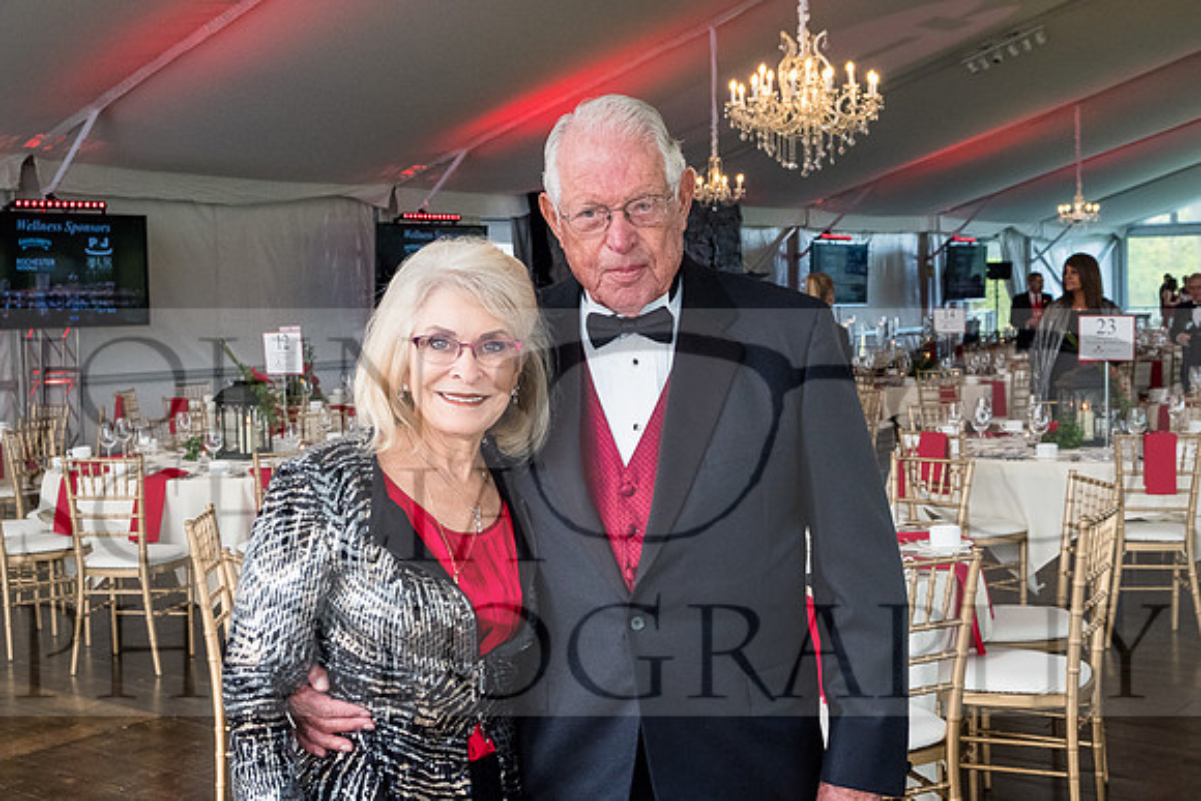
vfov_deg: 29.9
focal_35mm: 45
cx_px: 600
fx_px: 1502
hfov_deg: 43.6
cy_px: 400
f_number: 7.1
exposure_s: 1/250
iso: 2000
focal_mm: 30.2
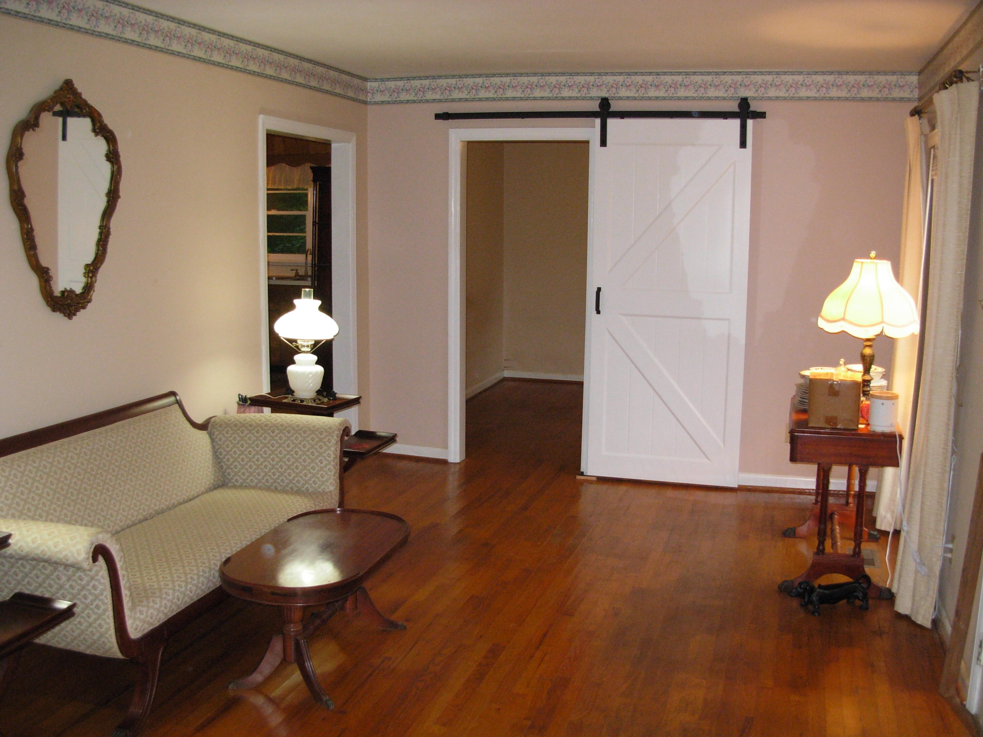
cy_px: 368
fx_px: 1079
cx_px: 492
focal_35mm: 38
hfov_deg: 49.0
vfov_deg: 37.7
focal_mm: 6.3
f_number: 2.9
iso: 274
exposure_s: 1/78.3
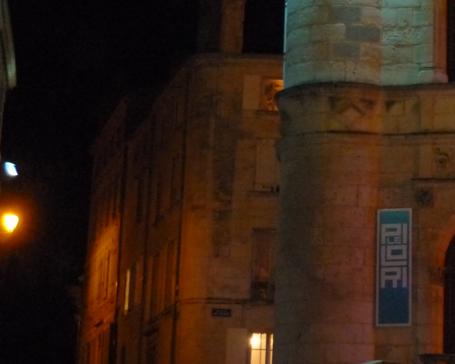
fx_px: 1548
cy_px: 43
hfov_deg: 16.5
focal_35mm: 115
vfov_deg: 13.3
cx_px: 400
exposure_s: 1/8
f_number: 3.2
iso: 640
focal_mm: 8.4
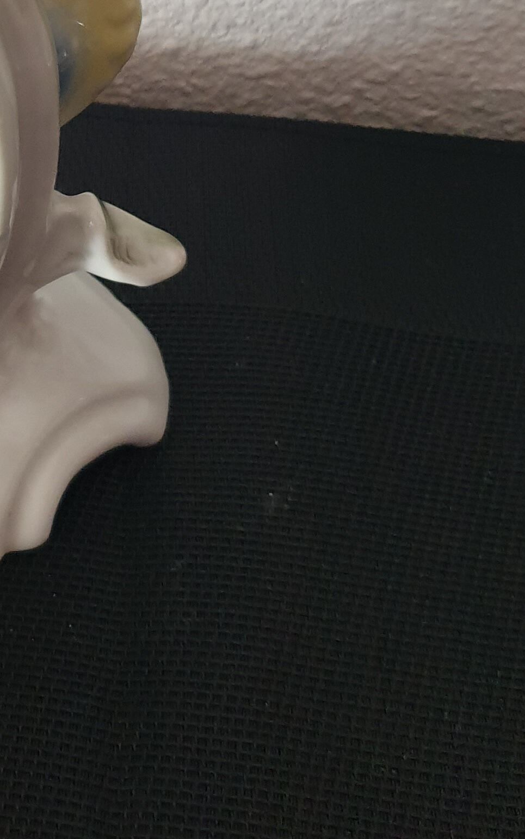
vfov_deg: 27.2
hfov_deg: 17.0
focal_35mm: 72
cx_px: -161
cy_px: 24
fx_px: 1648
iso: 250
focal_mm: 4.3
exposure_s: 1/27
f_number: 1.5
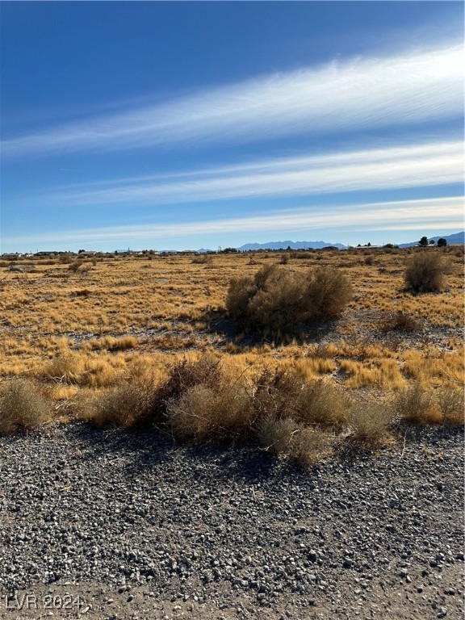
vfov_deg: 71.6
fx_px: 430
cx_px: 232
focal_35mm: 24
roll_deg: -0.8
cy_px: 310
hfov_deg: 56.8
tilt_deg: -10.9
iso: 80
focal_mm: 6.86
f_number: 1.78
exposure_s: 1/9709
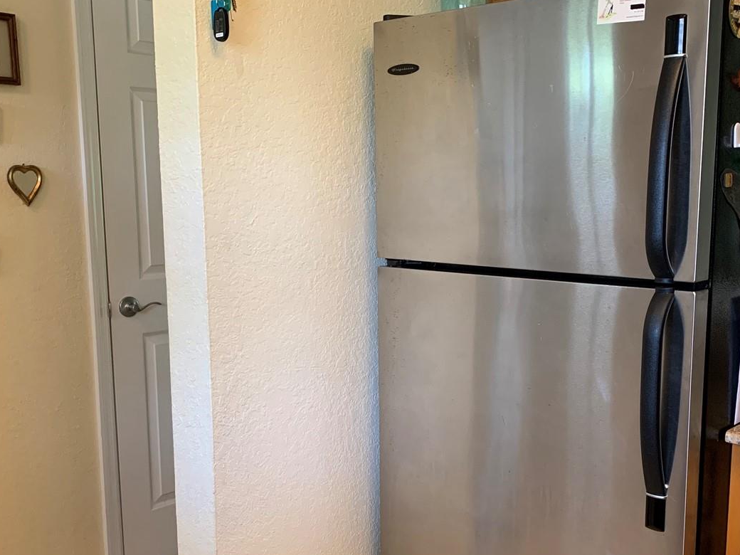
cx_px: 435
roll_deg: +0.3
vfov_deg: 35.9
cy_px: 320
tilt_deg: -10.4
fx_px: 855
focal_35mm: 40
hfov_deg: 46.6
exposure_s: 1/60
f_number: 1.8
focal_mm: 4.25
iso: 200
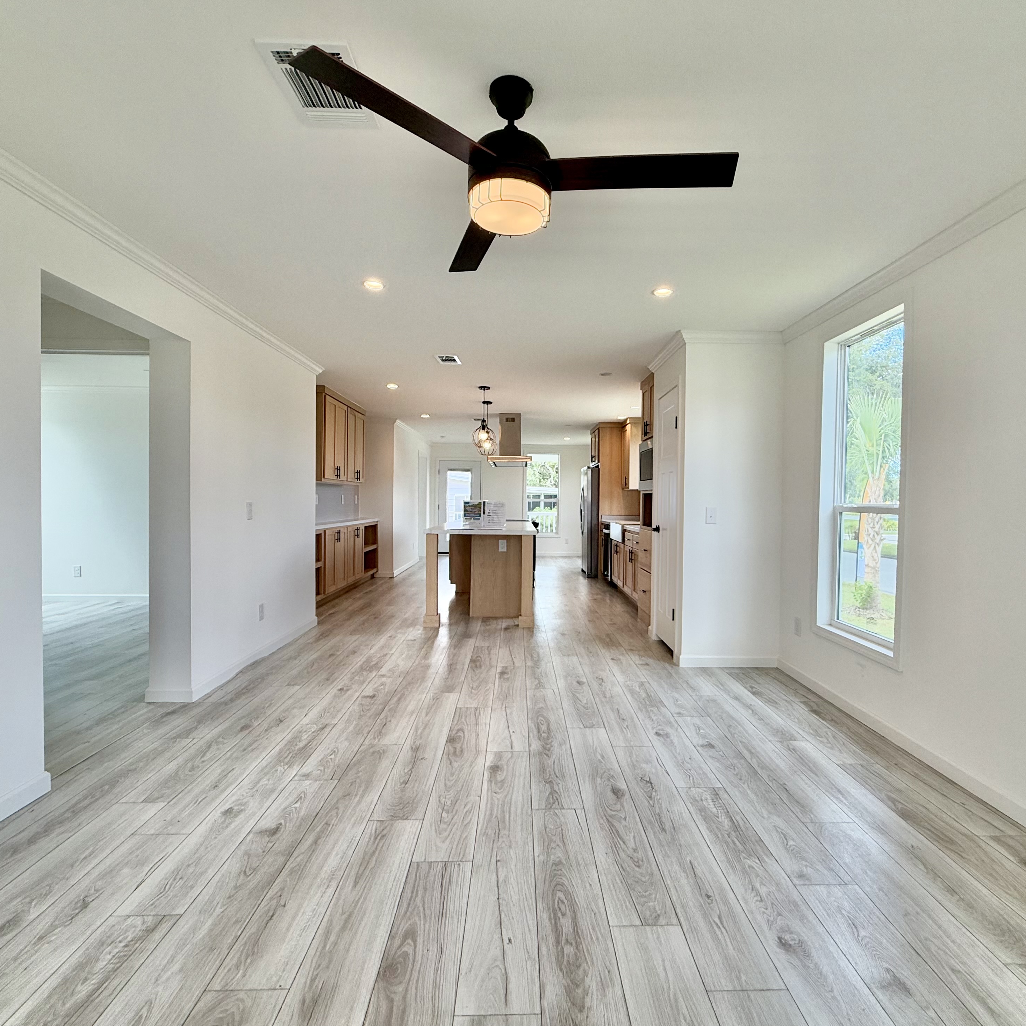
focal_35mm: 17
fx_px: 570
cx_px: 540
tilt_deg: -1.1
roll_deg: -0.9
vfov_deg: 84.0
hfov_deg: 83.9
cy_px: 514
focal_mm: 2.22
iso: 50
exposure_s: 1/120
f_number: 2.2
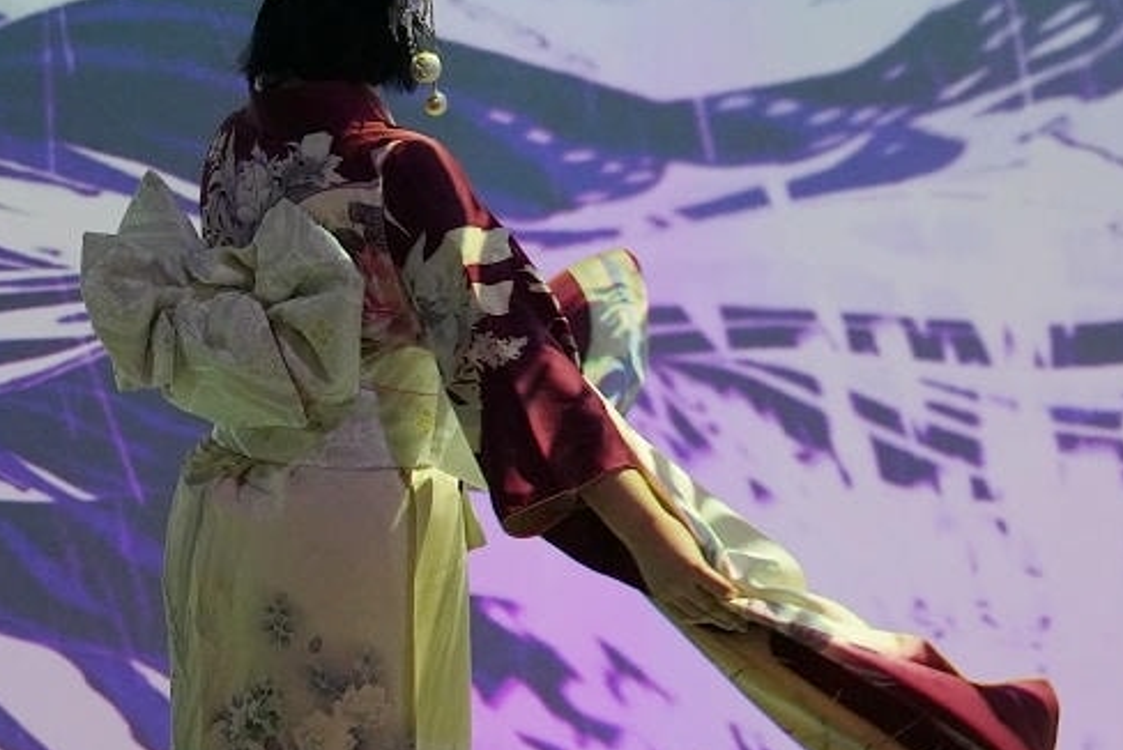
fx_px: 2684
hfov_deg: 23.6
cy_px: 430
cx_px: 693
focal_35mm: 86
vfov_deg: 15.9
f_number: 2.8
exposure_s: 1/160
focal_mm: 35
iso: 5000
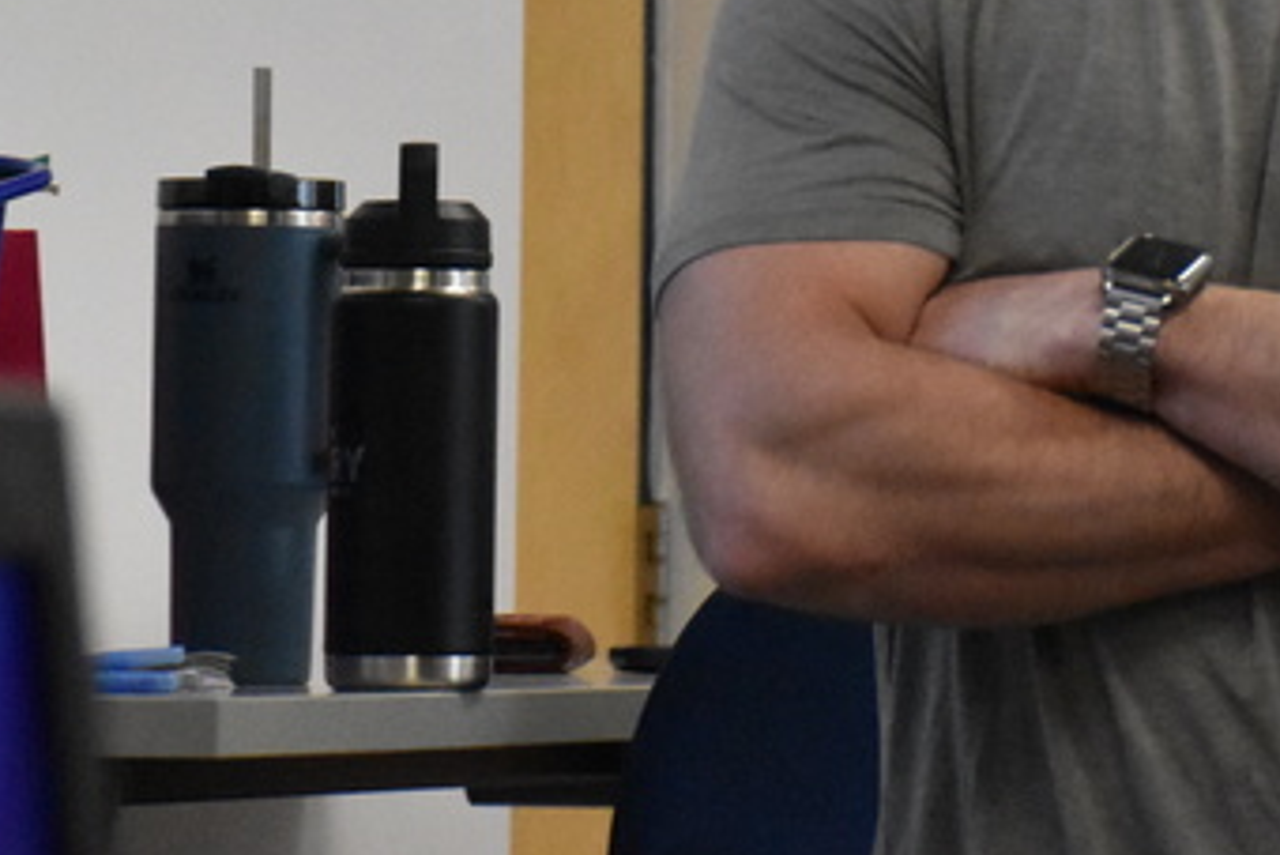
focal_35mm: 280
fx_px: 9959
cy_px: -250
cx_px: 832
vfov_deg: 4.9
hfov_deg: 7.4
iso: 6400
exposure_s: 1/400
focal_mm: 62
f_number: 5
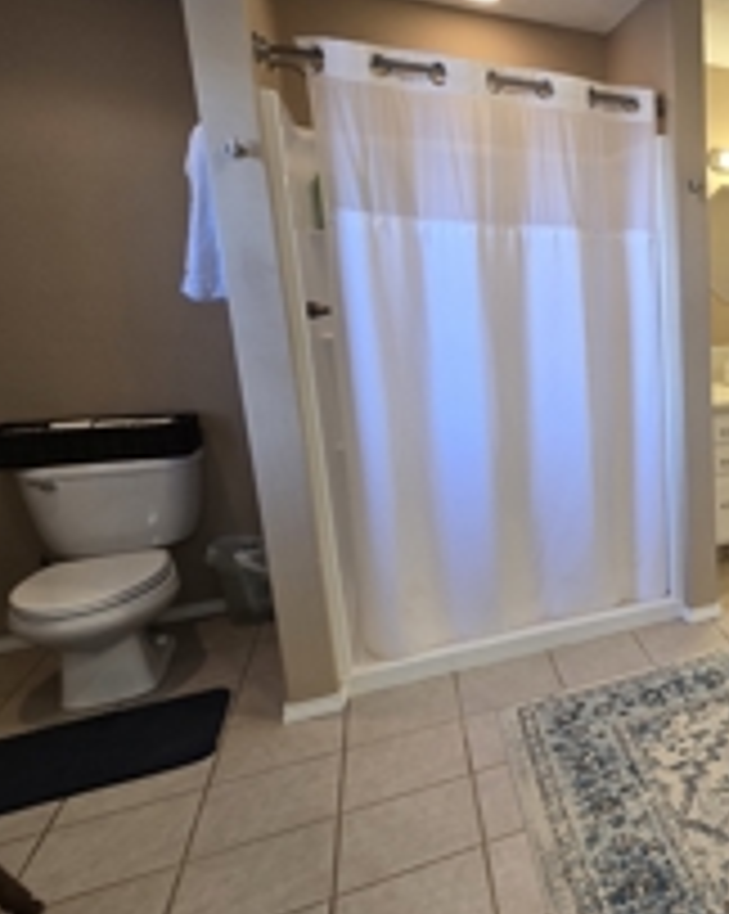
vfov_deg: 68.0
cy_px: 419
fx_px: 675
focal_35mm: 25
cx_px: 873
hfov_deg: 40.2
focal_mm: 2.2
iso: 100
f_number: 2.2
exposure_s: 1/60
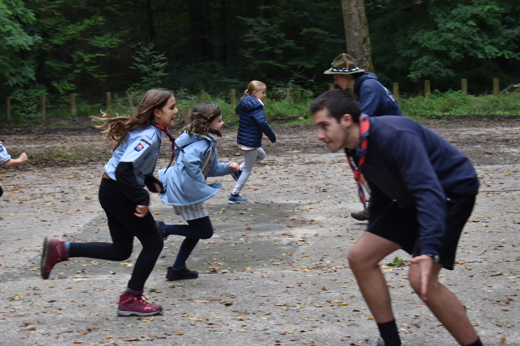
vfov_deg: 16.6
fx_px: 1192
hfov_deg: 24.6
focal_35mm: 82
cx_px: 260
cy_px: 173
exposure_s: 1/250
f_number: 5.6
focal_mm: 55
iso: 640
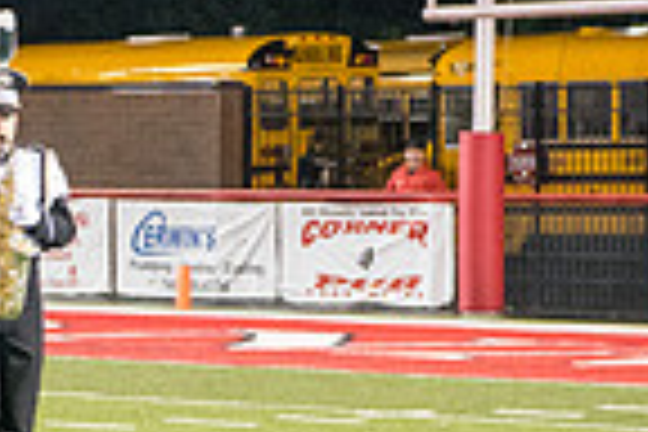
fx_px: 5076
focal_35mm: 282
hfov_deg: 7.1
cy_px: 254
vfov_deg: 4.9
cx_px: -504
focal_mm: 70
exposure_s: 1/125
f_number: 5.6
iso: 5000
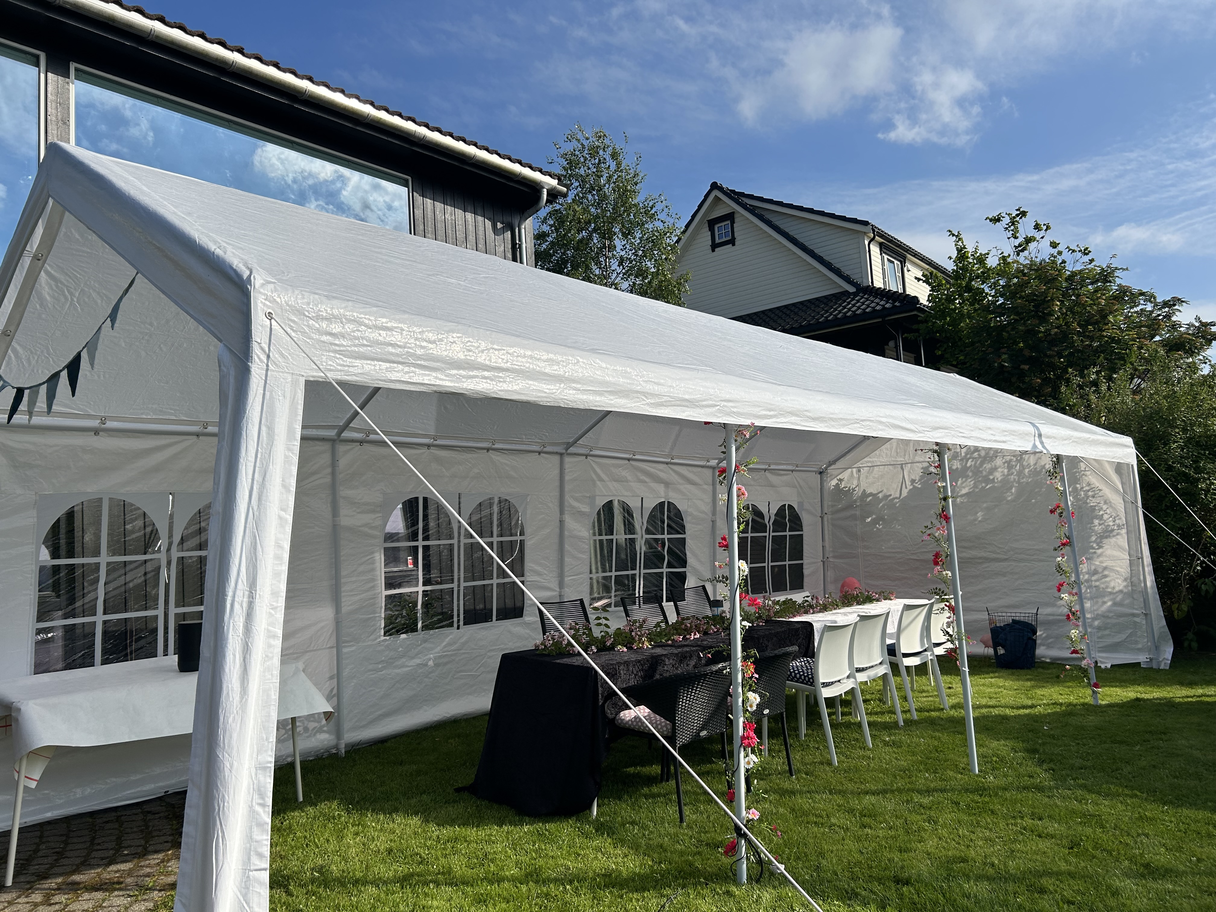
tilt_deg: +4.2
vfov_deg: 53.1
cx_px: 608
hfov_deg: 67.3
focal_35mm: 26
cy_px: 456
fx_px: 913
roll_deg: +3.0
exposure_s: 1/6993
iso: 50
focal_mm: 5.7
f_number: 1.5
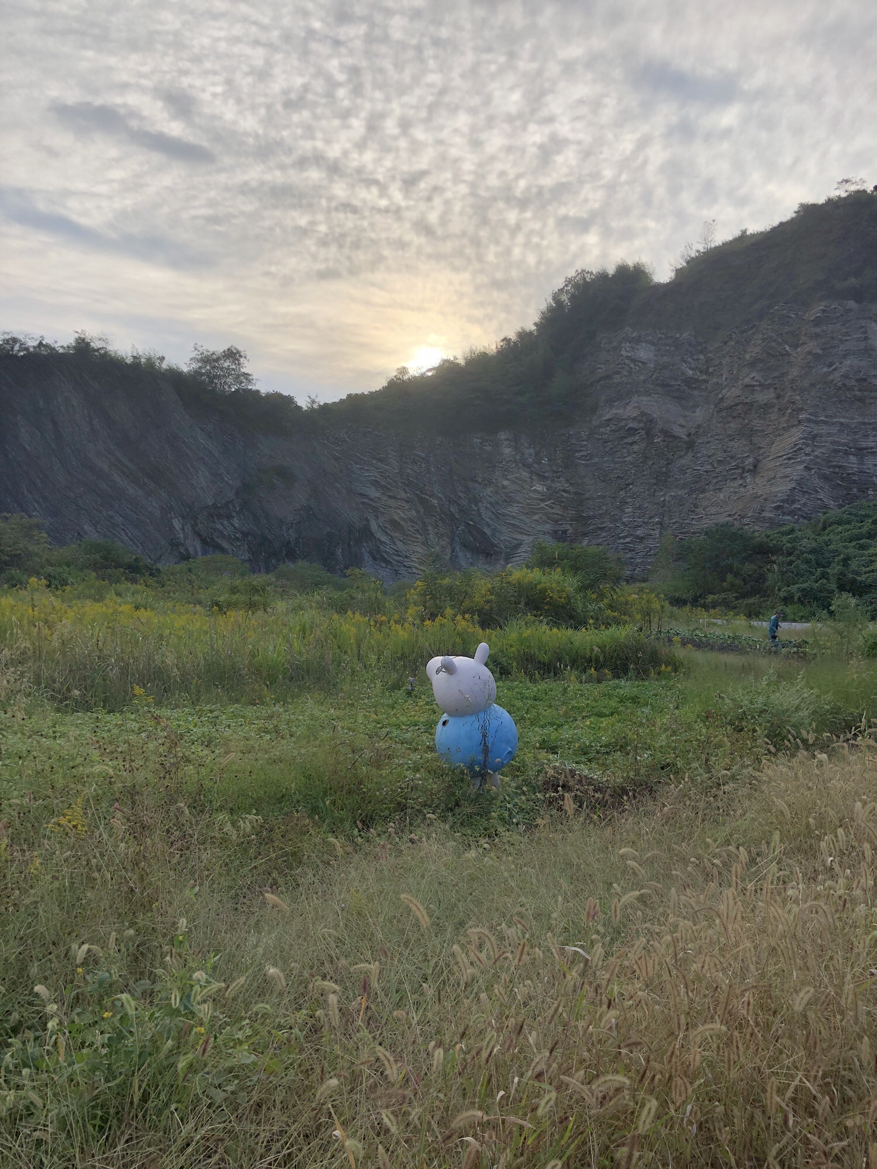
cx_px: 438
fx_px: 946
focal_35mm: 28
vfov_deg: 63.4
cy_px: 584
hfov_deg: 49.7
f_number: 1.8
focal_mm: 4
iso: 20
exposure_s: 1/2525
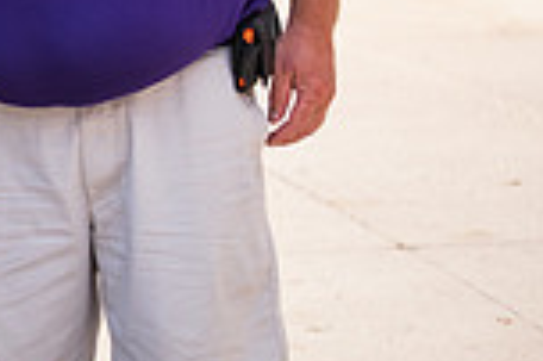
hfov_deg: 6.2
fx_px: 4897
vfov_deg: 4.2
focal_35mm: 325
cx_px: -443
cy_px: -238
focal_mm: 85
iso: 400
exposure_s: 1/640
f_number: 5
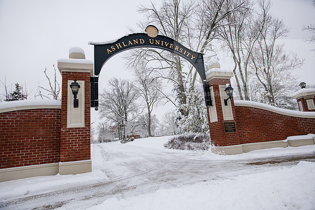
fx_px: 193
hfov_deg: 78.6
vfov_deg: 57.3
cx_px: 158
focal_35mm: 22
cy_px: 105
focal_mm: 22
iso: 160
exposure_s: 1/500
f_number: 3.5
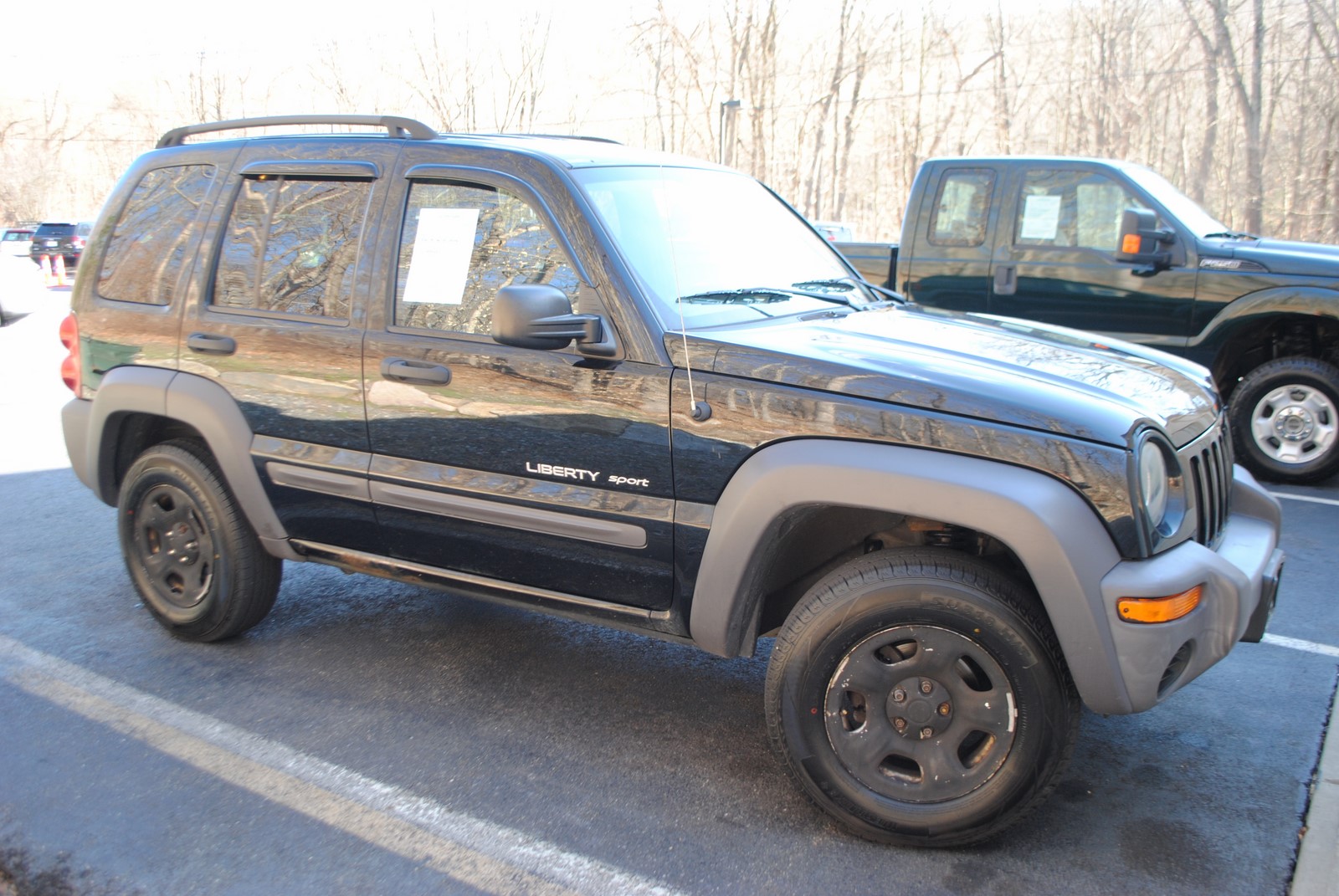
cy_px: 448
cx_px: 670
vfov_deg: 43.7
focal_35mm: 30
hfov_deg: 61.9
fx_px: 1117
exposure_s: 1/60
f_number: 4
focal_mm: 20
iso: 200
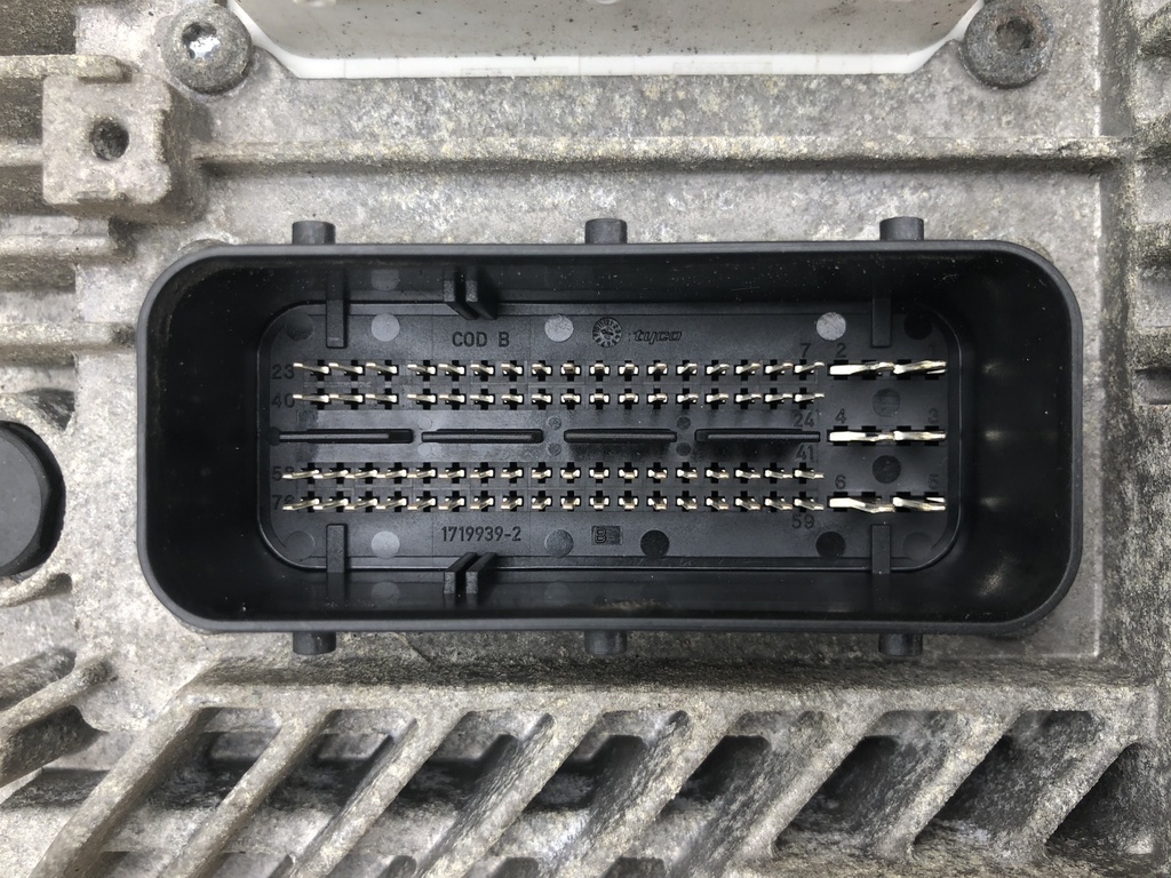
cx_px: 586
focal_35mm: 28
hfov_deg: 63.4
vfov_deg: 49.7
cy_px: 439
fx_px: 947
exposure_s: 1/167
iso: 20
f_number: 1.8
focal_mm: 4
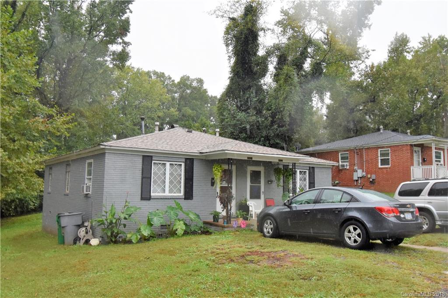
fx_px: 373
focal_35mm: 30
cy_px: 149
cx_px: 224
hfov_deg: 61.9
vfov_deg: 43.6
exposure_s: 1/400
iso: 800
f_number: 8
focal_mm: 20
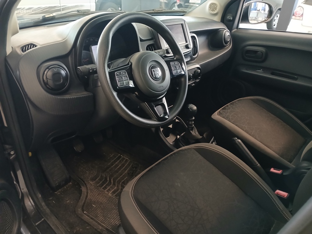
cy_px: 117
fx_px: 234
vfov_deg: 53.1
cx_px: 156
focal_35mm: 26
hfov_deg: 67.3
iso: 640
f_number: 1.8
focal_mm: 3.98
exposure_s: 1/20
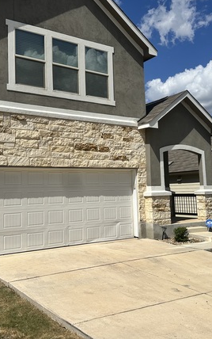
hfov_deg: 33.6
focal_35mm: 38
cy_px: 162
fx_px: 351
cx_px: 102
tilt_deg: +4.6
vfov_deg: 51.5
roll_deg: +1.8
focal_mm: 6.86
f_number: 1.78
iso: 80
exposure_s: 1/12048
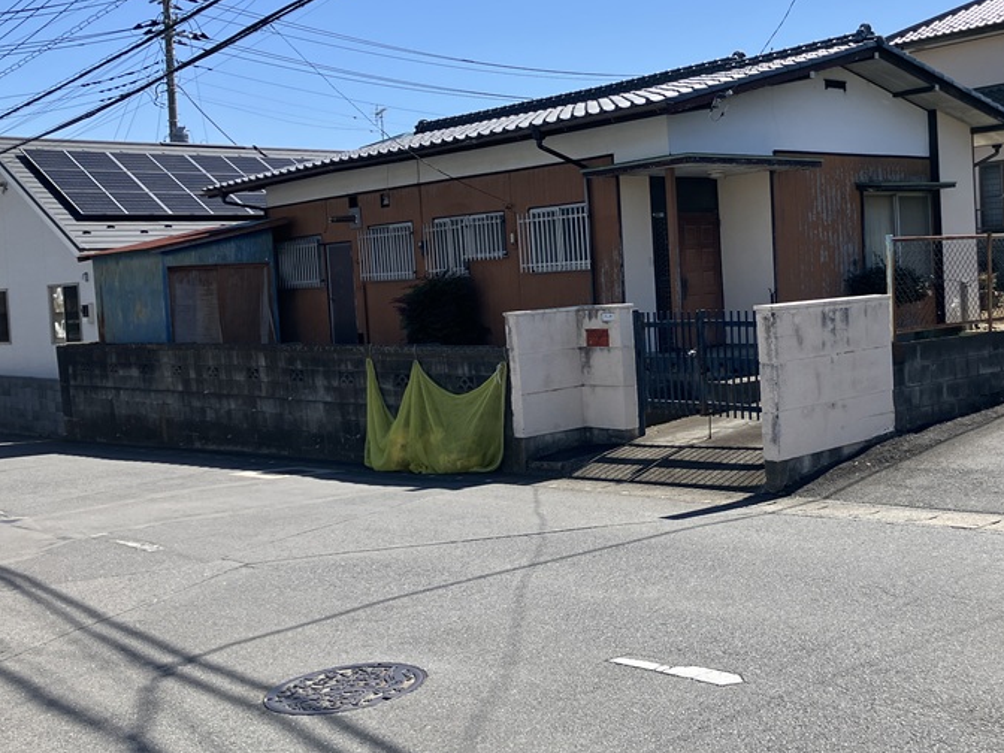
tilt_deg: -2.4
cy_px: 345
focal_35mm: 43
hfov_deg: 43.0
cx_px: 698
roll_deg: +3.2
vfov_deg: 33.6
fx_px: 1247
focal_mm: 3.99
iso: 32
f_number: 1.8
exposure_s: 1/1736
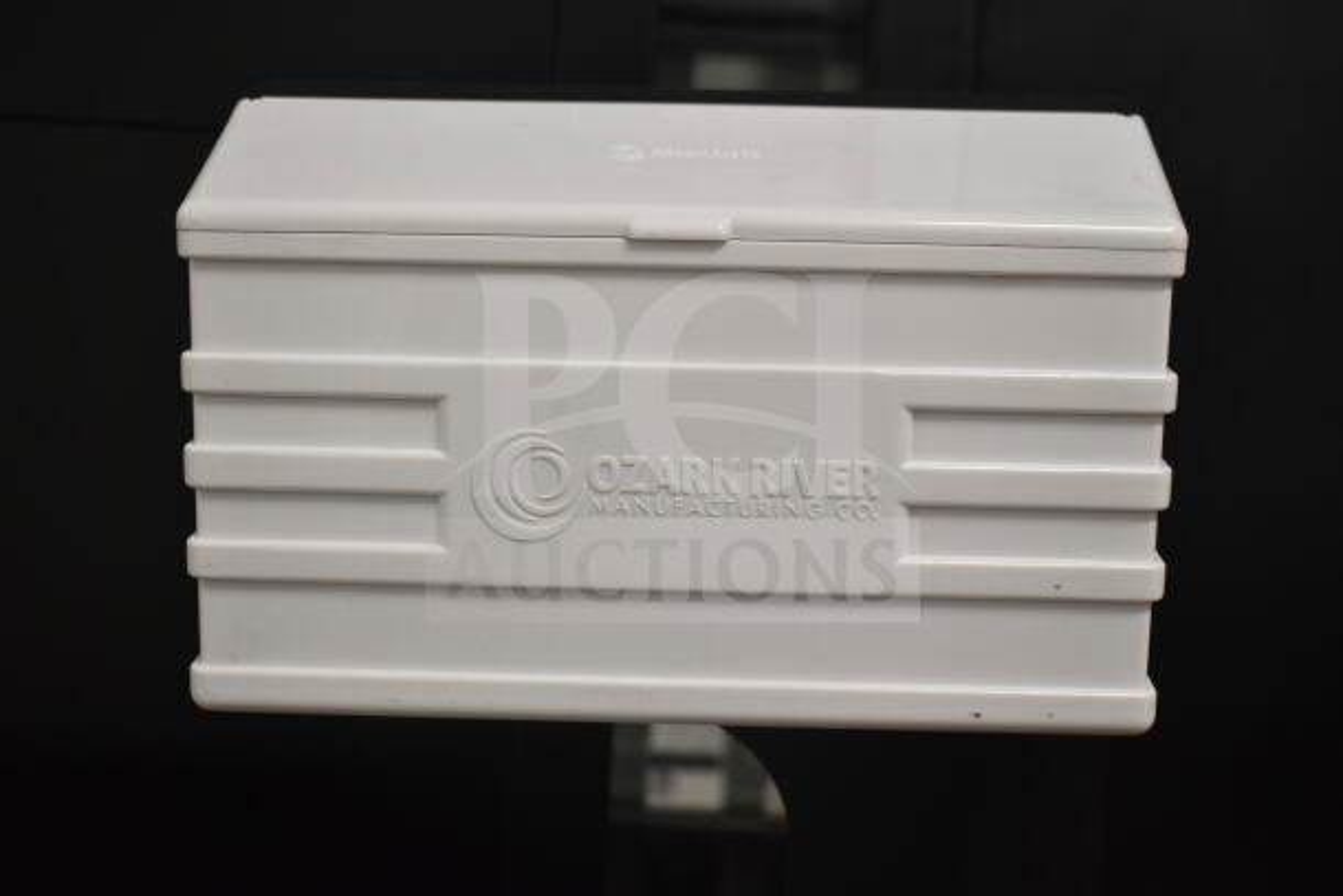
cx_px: 672
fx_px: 1791
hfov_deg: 41.1
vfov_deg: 28.1
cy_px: 448
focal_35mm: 48
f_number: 4.5
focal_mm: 32
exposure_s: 1/60
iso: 1600
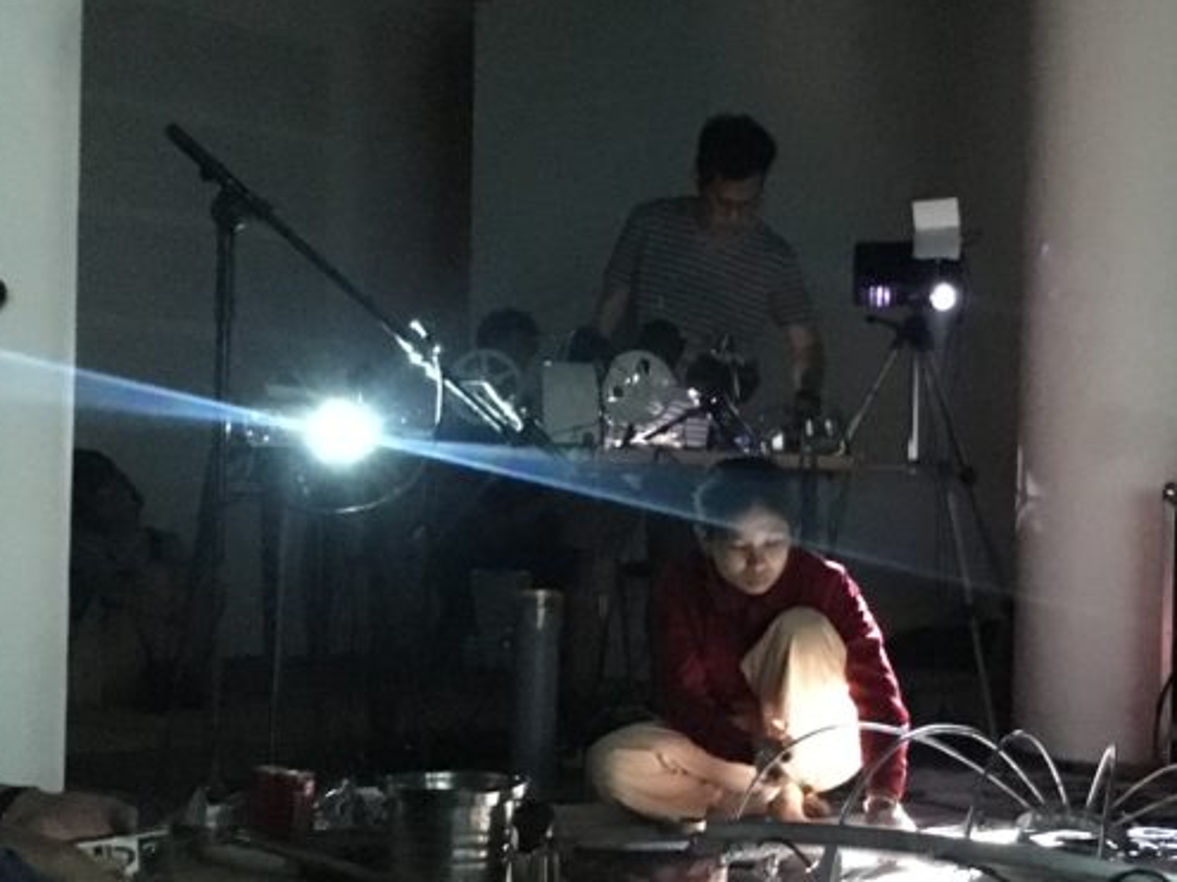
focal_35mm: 60
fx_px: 2040
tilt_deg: -1.1
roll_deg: +0.0
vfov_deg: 24.4
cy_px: 521
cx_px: 801
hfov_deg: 31.9
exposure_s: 1/17
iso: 1250
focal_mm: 4.15
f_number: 2.2
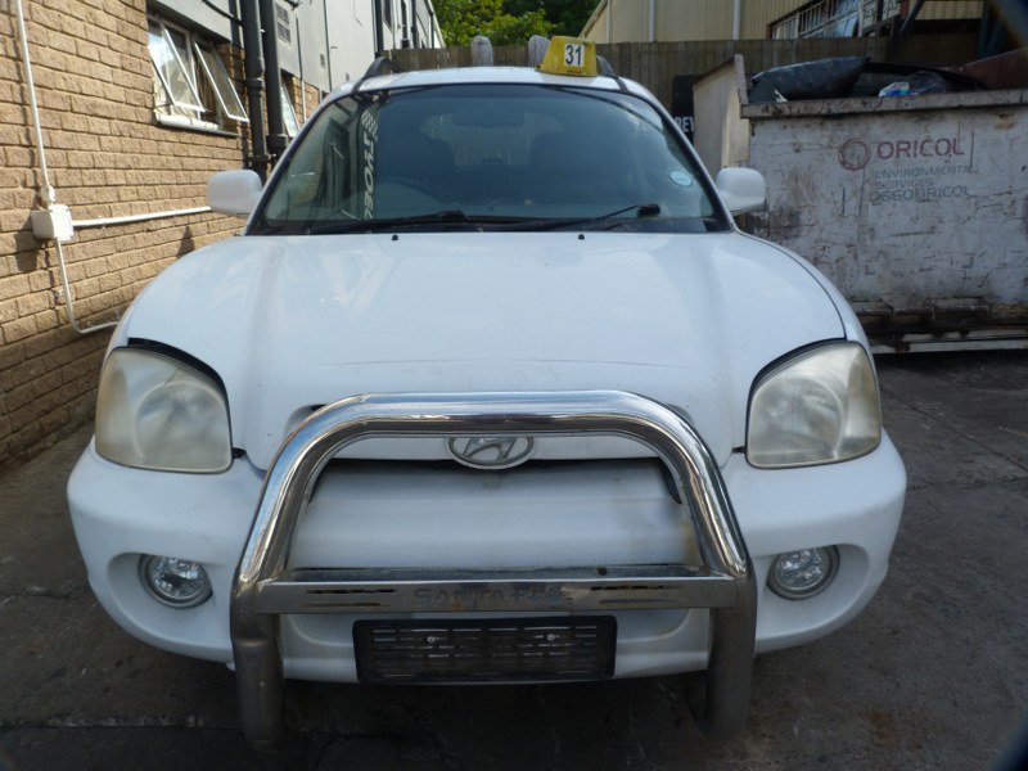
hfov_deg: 69.4
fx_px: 742
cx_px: 514
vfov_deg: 54.9
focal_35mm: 25
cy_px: 386
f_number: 4.5
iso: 80
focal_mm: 4.5
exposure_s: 1/250
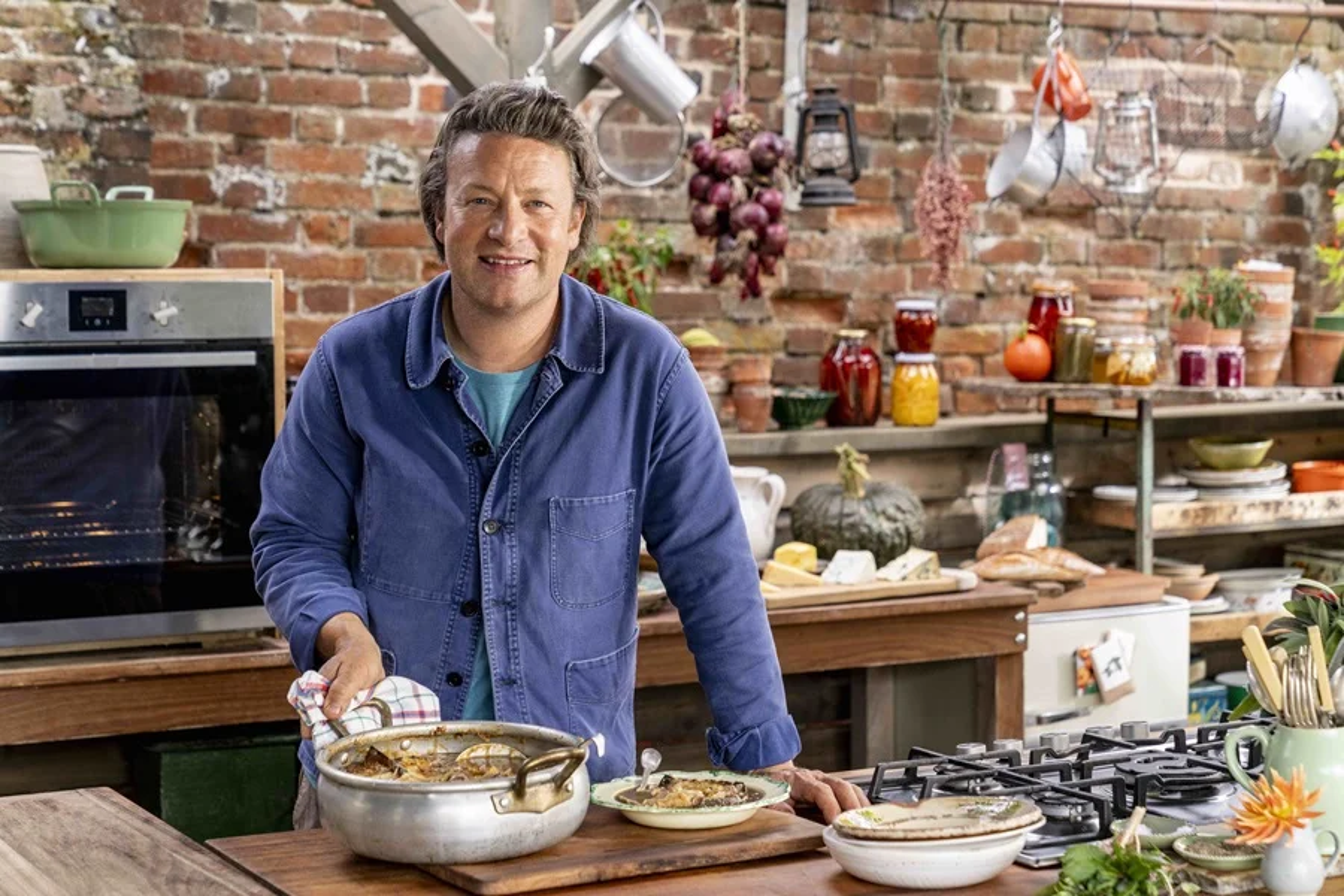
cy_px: 448
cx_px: 672
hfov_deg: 30.1
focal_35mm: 67
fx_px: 2501
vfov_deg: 20.3
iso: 1000
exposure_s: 1/250
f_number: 4
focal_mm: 67
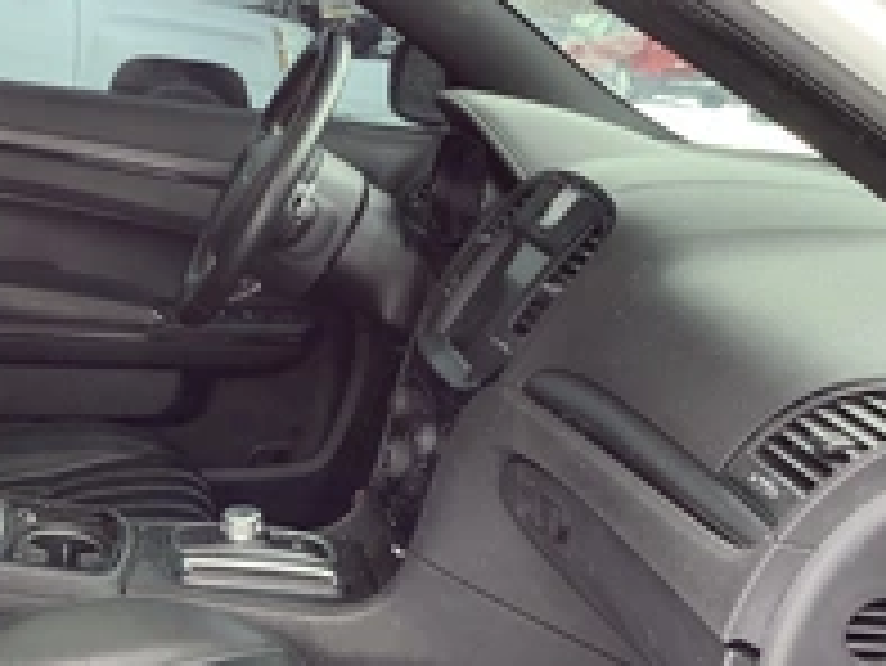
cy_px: 549
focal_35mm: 63
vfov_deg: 22.9
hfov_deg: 30.0
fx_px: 1613
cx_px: 189
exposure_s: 1/100
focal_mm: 3.3
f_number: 2.4
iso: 32
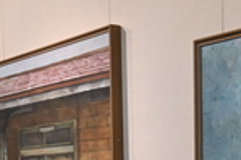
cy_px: 211
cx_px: 66
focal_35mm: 103
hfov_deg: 19.7
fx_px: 689
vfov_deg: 12.8
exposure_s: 1/125
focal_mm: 16
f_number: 3.5
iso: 560
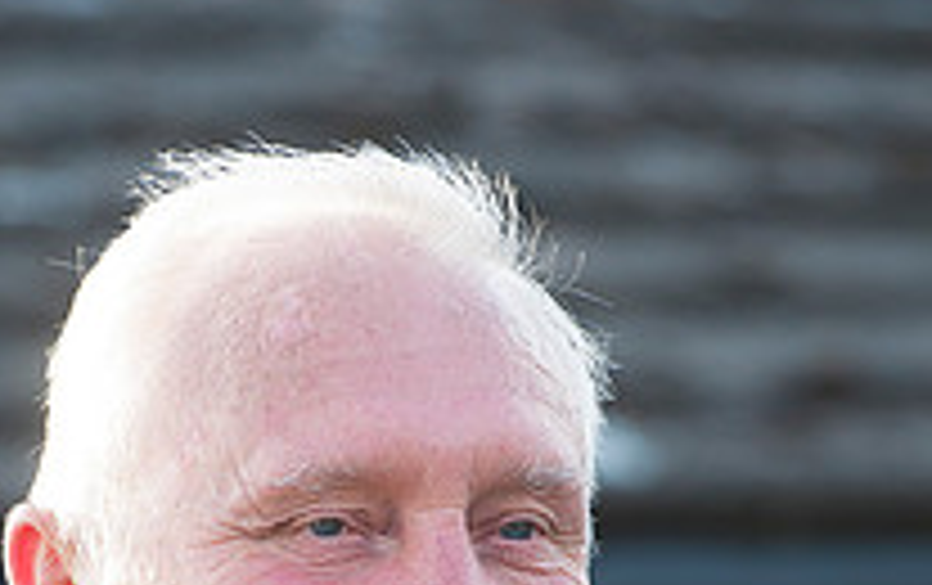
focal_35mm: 443
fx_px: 11268
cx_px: 279
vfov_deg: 3.0
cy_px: 981
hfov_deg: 4.7
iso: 400
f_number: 5
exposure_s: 1/320
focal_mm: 200
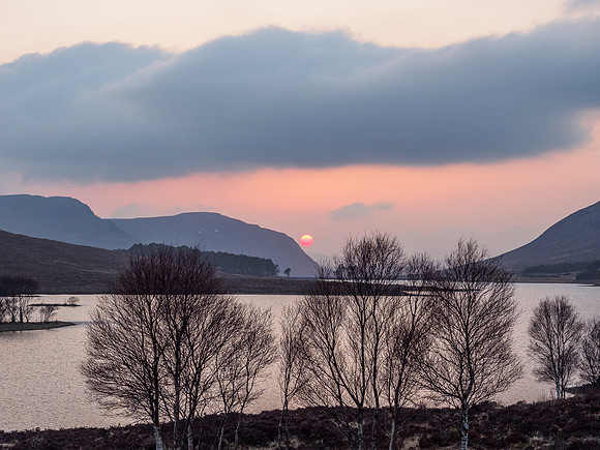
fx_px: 1387
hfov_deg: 24.4
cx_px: 300
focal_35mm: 80
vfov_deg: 18.4
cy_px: 225
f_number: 7.1
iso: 200
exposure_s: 1/50
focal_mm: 40
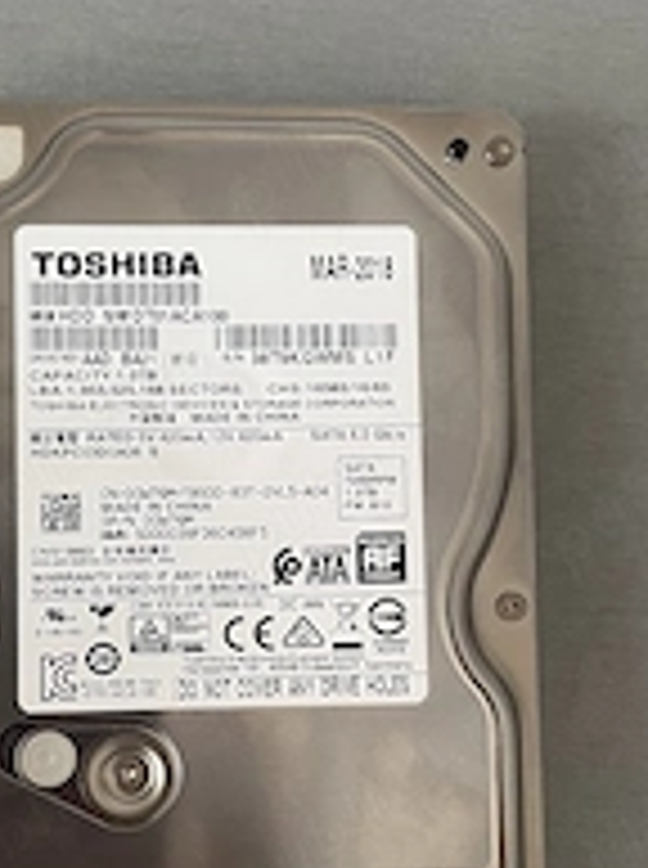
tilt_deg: -84.0
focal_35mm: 54
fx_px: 1352
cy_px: 531
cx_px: 220
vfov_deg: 35.5
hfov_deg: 26.8
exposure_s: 1/81
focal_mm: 4.2
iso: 125
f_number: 1.6
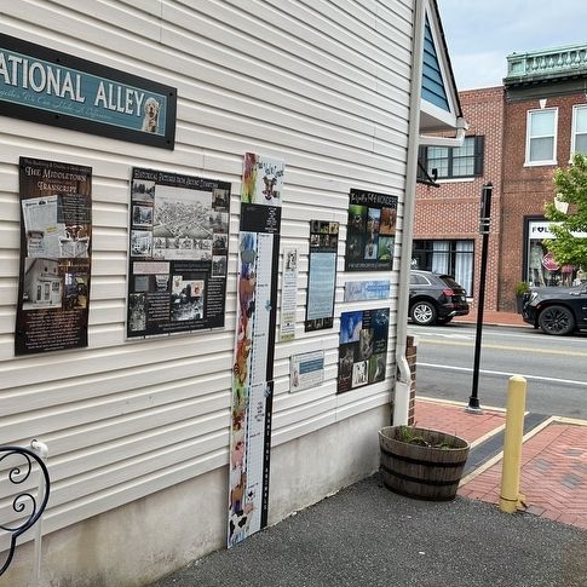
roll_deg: -1.7
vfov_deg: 47.2
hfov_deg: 45.5
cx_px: 145
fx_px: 671
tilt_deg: -1.7
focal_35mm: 35
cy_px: 276
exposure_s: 1/894
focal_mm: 6.86
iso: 80
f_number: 1.78
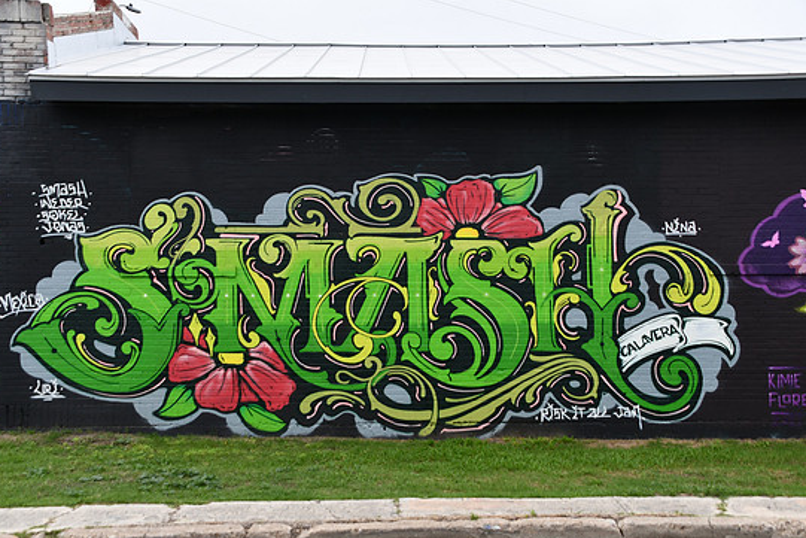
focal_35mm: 45
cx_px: 422
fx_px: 1008
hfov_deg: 43.6
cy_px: 285
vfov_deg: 29.9
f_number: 5.6
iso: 280
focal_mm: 28
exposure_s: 1/250
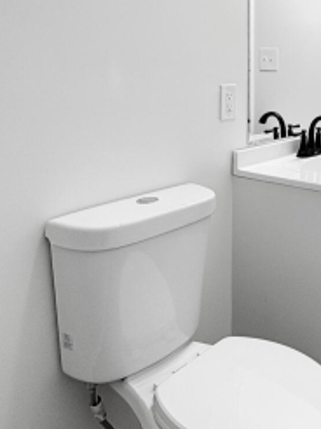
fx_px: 471
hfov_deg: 34.0
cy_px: 168
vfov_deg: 48.7
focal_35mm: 38
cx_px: 328
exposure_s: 1/120
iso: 64
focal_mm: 2.22
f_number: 2.2
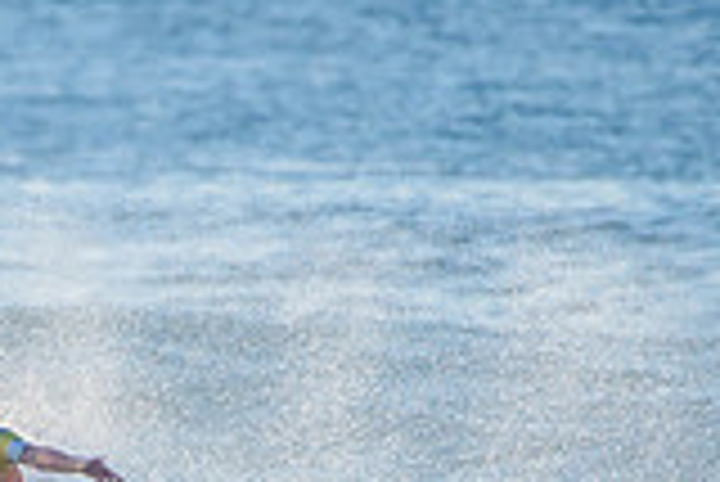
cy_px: 597
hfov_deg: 1.1
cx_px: -122
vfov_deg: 0.8
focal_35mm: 1816
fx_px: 36352
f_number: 5.6
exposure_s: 1/1600
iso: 320
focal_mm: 500
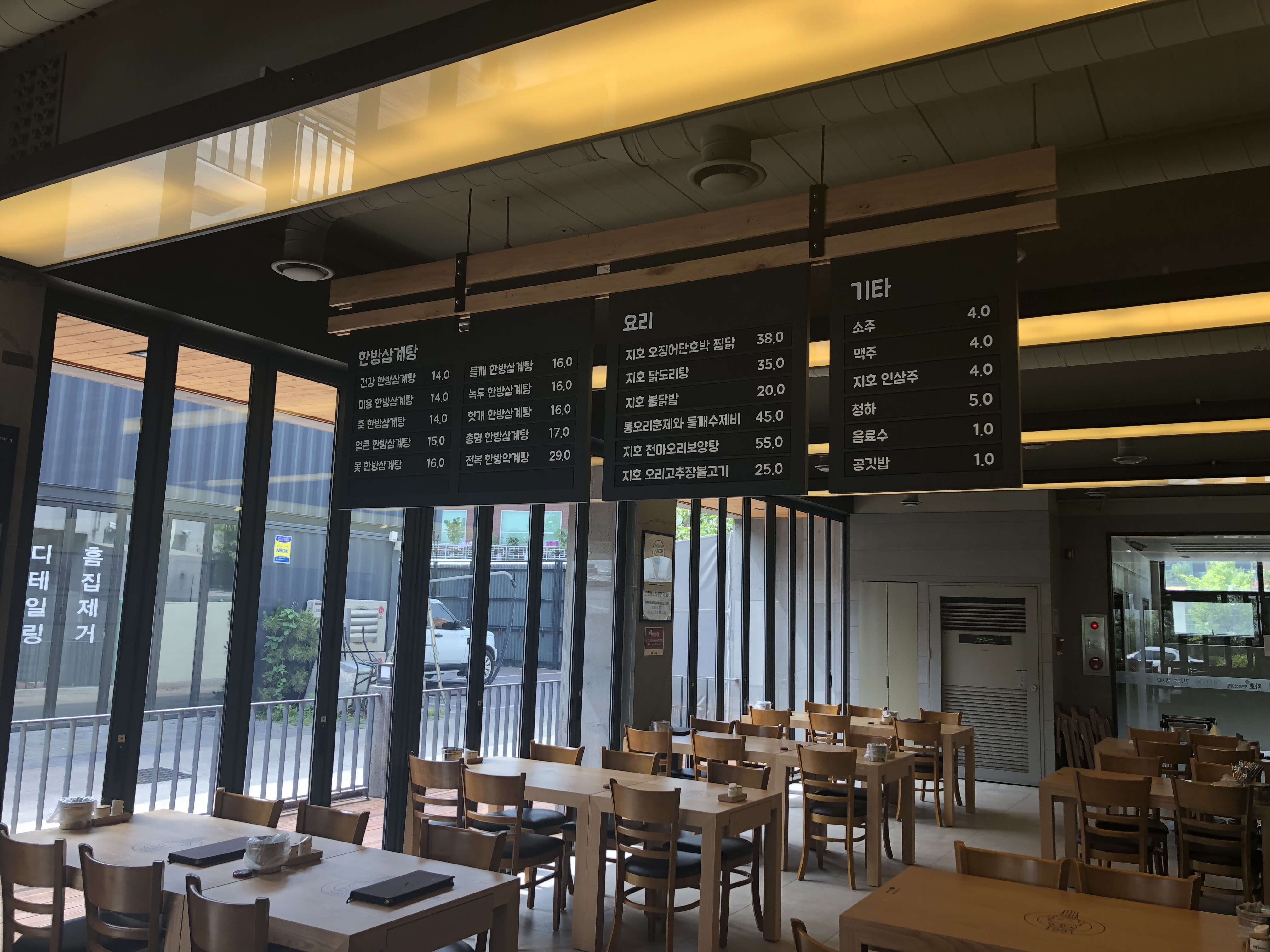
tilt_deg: +7.0
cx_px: 635
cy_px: 476
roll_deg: -1.3
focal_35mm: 28
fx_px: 1027
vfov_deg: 49.7
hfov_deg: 63.4
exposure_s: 1/120
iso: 50
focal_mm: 4
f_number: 1.8
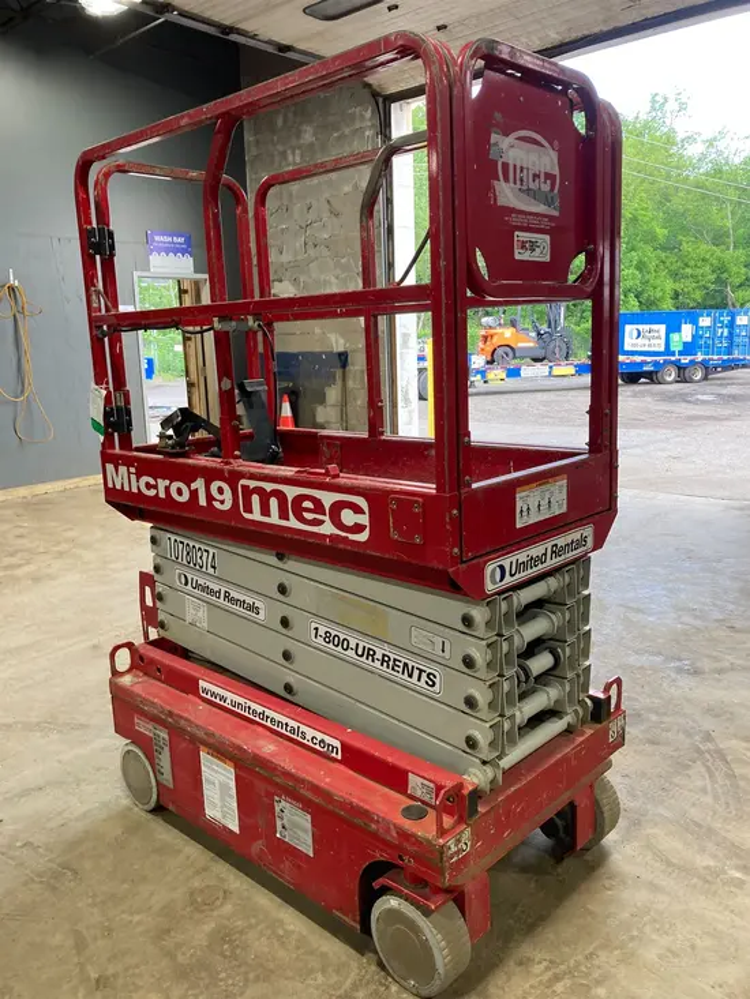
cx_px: 375
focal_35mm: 28
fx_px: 809
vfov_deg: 63.4
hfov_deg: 49.8
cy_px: 500
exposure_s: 1/101
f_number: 1.8
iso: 80
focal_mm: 3.99
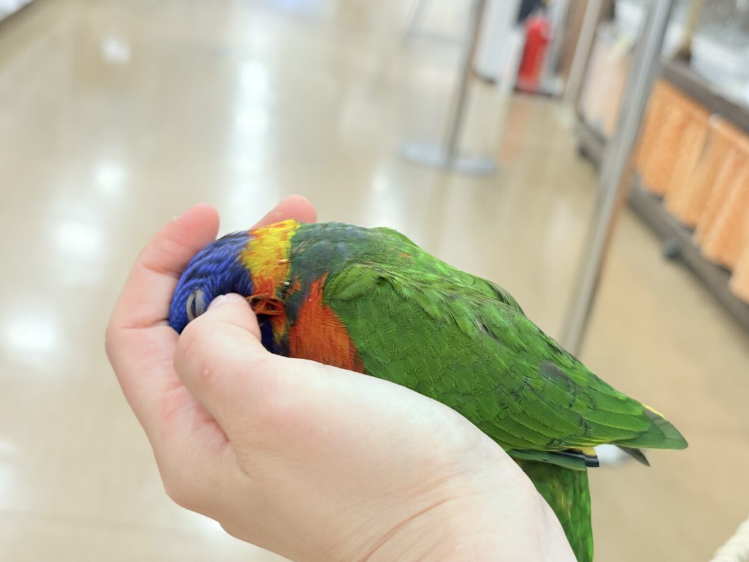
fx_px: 1125
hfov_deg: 36.8
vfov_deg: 28.0
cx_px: 374
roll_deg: -11.5
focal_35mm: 52
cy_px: 281
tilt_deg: -19.0
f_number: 1.6
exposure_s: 1/100
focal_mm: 5.96
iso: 125
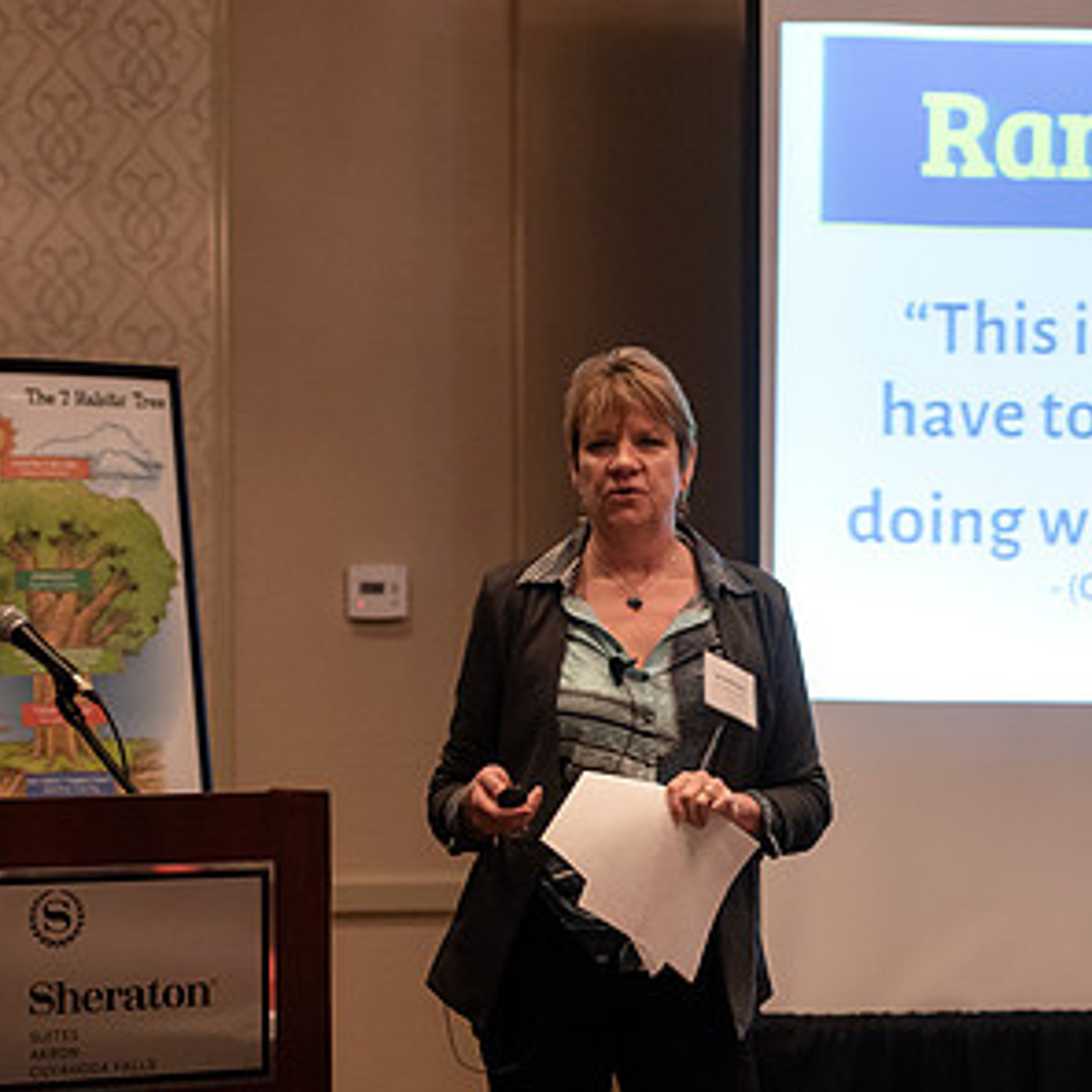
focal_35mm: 130
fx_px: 4640
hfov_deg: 13.3
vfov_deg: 13.4
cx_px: 952
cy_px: 655
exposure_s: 1/200
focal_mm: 78
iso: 1250
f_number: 3.2
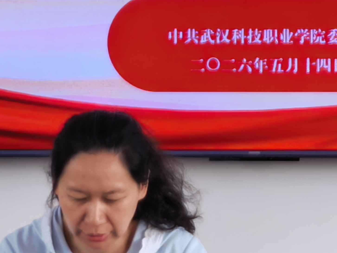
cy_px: 28
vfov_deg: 4.5
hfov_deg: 6.1
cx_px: 219
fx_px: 3184
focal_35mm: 327
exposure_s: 1/176
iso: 50
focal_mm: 5.75
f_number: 1.4
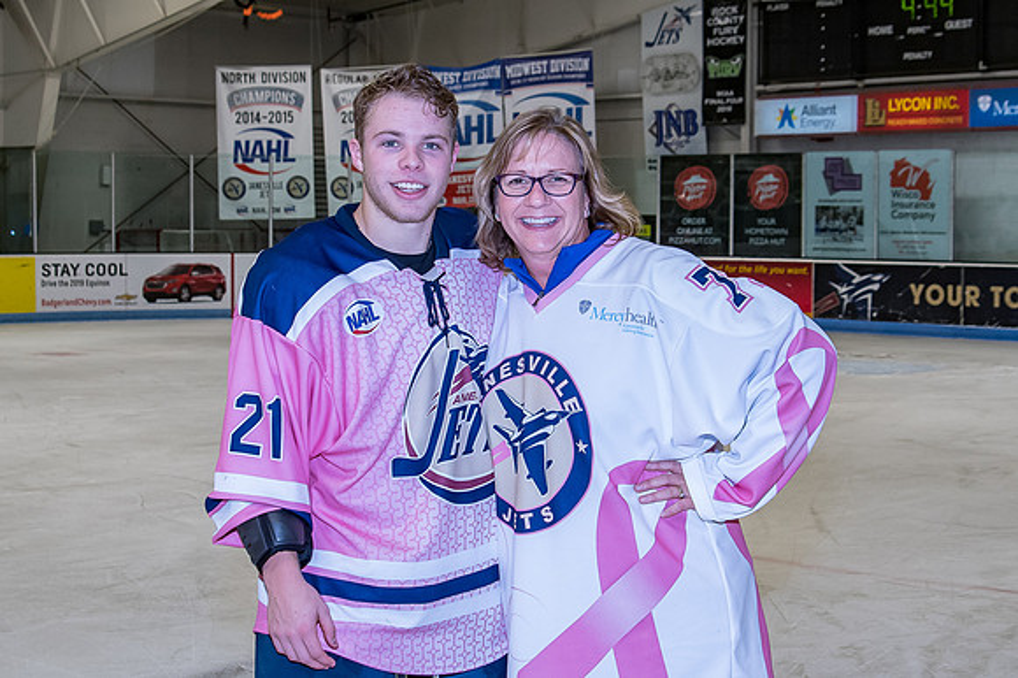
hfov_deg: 30.8
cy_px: 312
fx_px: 1847
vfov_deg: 20.8
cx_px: 515
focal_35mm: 65
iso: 800
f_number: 5
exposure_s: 1/250
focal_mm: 31
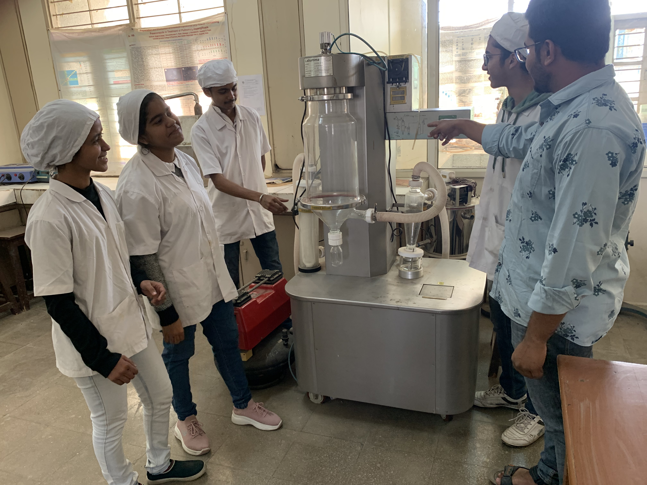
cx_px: 324
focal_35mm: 26
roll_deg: +2.9
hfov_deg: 67.3
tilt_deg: -15.4
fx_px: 486
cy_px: 242
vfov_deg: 53.1
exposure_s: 1/50
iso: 100
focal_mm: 4.25
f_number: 1.8
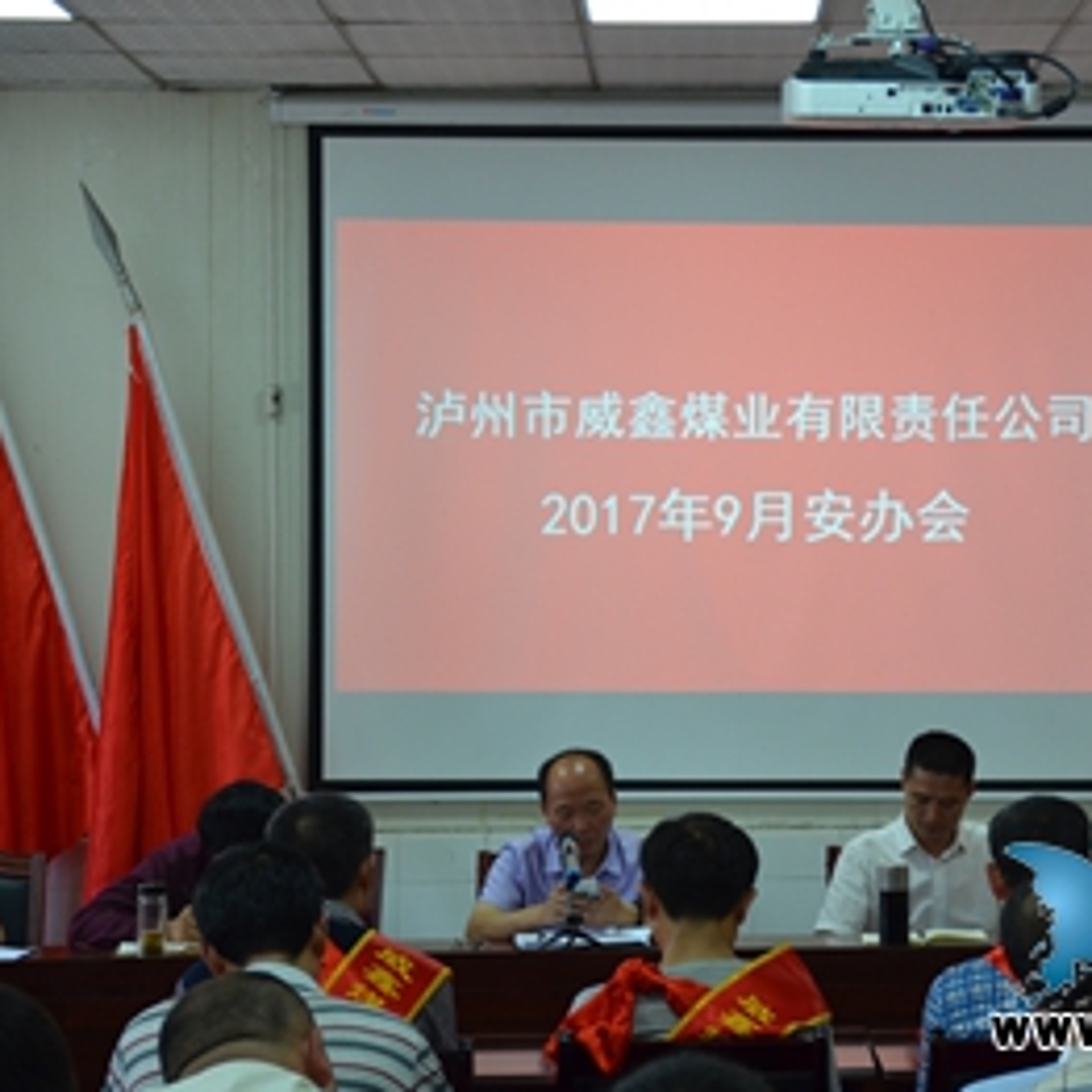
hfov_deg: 17.0
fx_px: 3640
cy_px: 498
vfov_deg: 17.1
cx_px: 750
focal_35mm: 102
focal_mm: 42
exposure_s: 1/100
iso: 400
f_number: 5
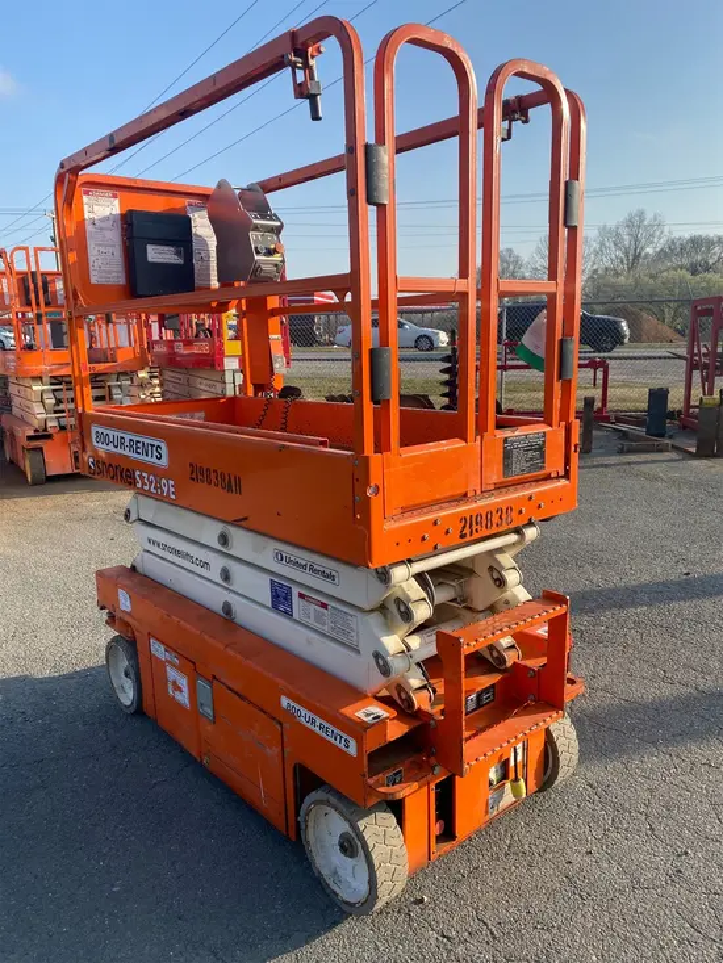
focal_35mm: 26
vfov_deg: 67.3
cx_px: 362
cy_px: 482
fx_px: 724
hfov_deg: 53.1
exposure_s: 1/1429
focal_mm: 4.25
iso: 32
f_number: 1.8
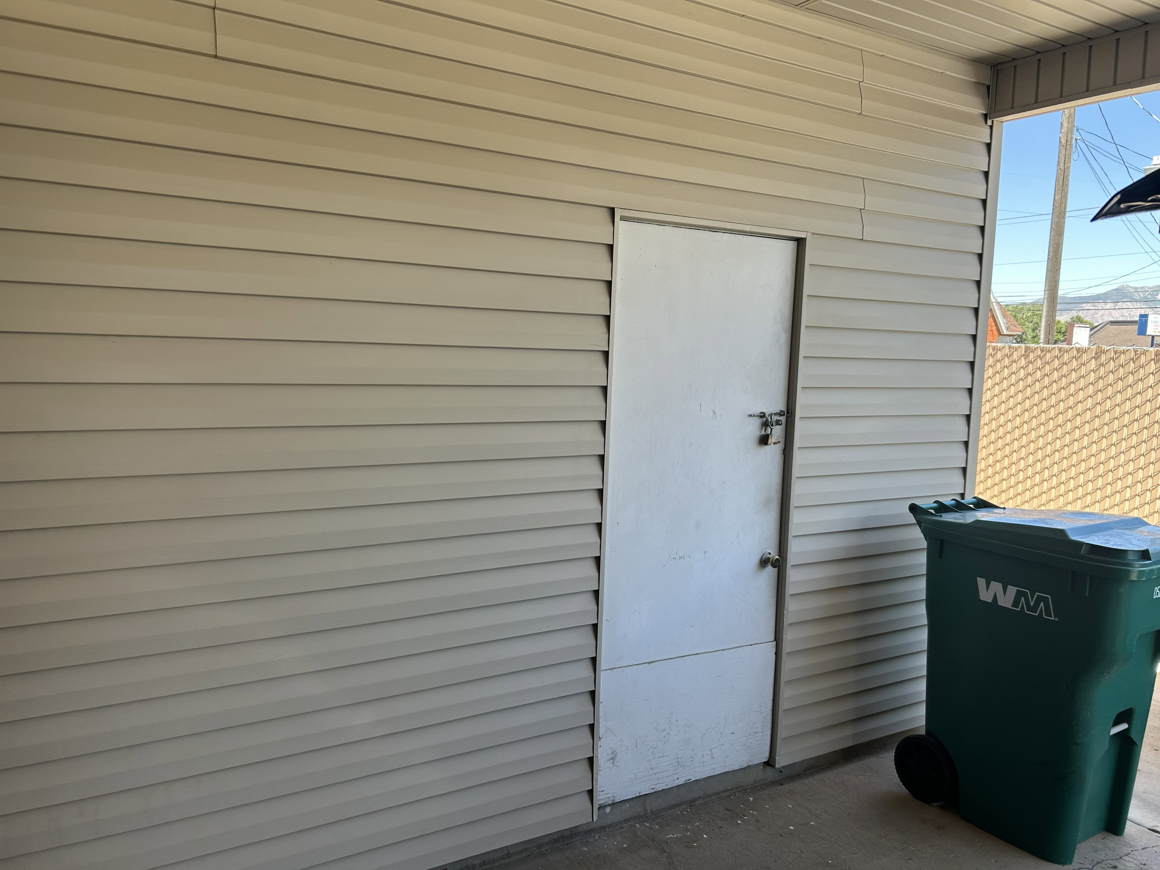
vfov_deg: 53.1
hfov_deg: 67.3
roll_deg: -1.8
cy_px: 435
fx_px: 871
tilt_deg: -7.2
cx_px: 580
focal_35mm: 26
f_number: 1.5
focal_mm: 5.7
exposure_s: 1/339
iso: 50
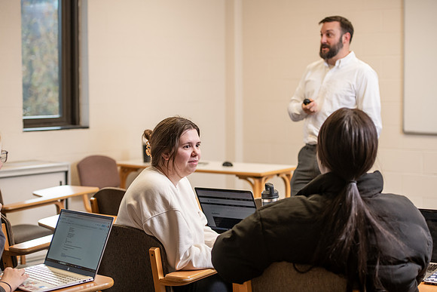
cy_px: 146
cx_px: 218
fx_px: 850
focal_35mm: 70
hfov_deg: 28.8
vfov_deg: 19.5
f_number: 3.2
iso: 1000
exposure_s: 1/200
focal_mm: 70
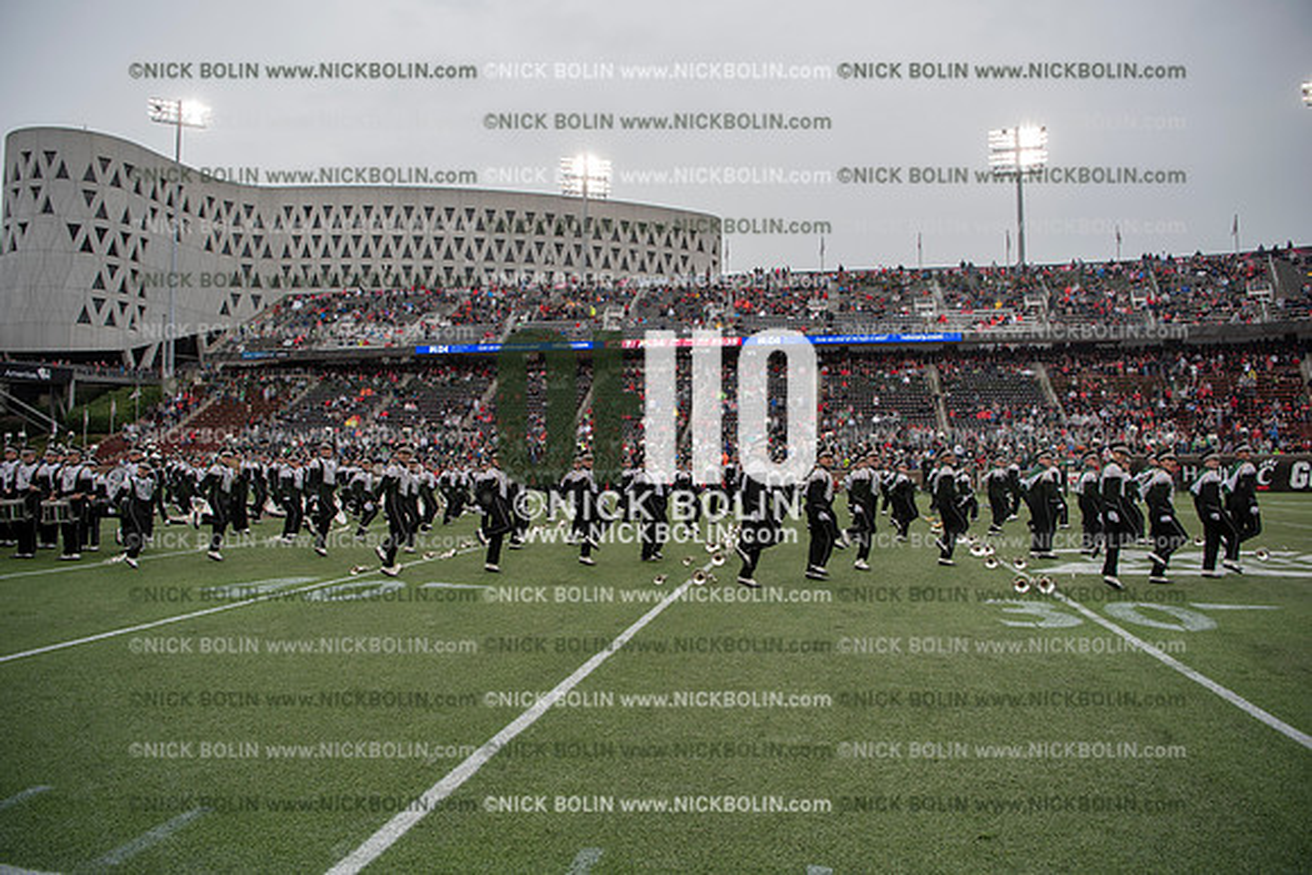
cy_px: 438
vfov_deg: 53.2
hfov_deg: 73.7
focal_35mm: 24
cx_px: 656
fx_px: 875
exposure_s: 1/800
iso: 250
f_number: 3.5
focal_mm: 24
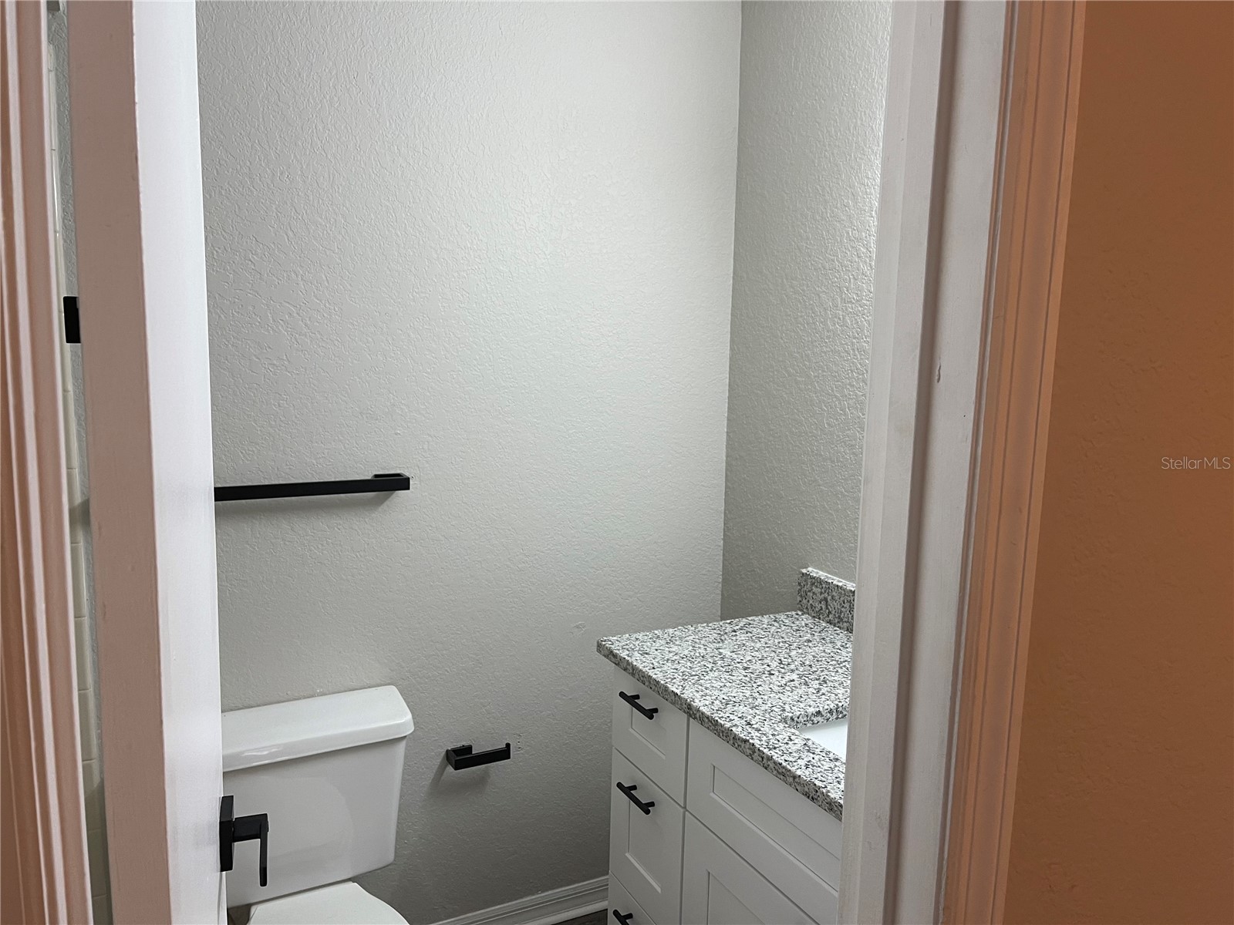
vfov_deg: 53.1
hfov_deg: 67.3
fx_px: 927
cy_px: 462
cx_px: 617
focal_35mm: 26
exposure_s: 1/60
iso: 80
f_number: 1.6
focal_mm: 5.1
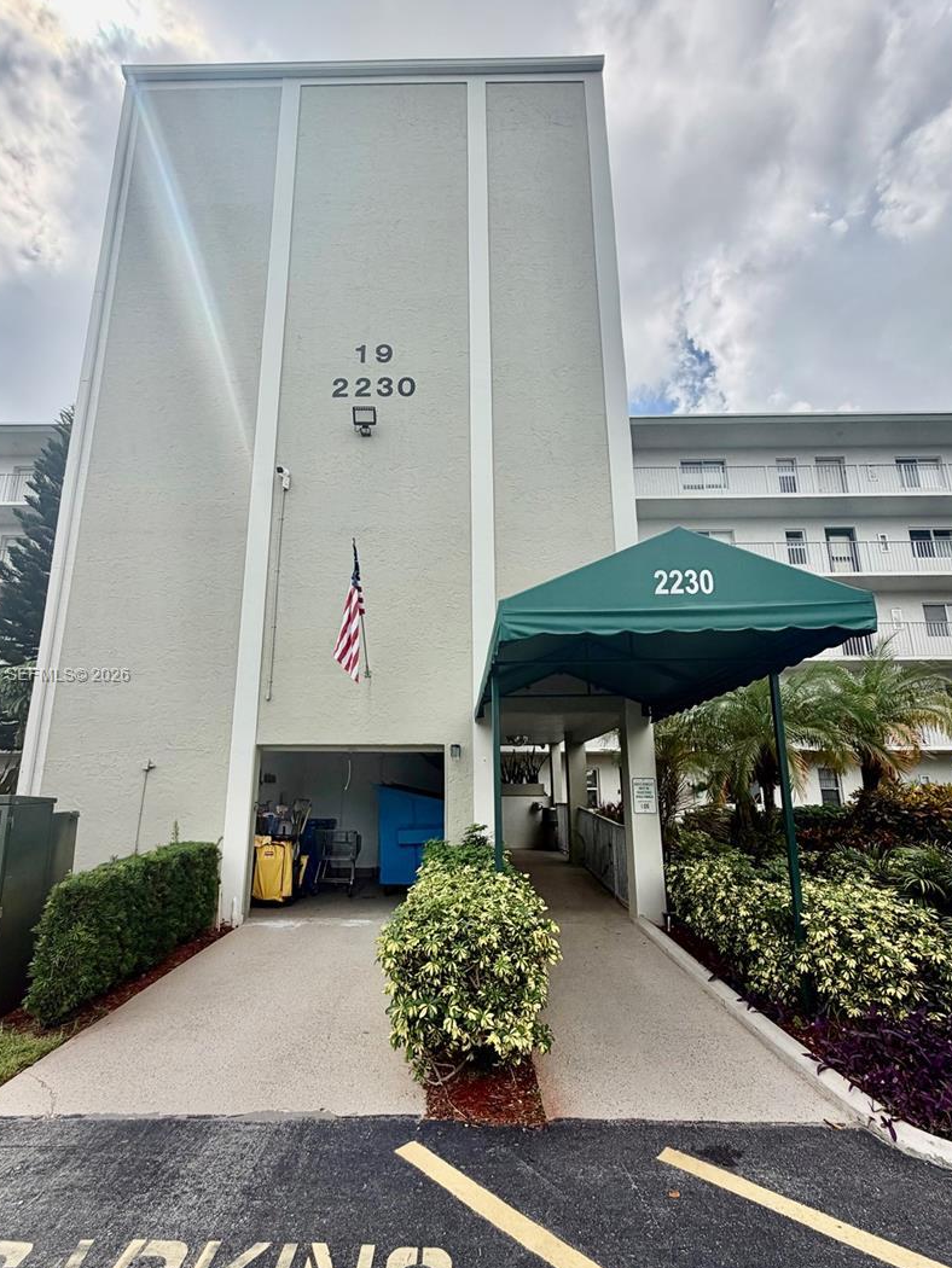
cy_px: 676
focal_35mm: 16
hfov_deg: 78.1
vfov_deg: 94.3
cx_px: 449
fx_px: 586
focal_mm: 2.22
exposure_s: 1/853
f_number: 2.2
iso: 32
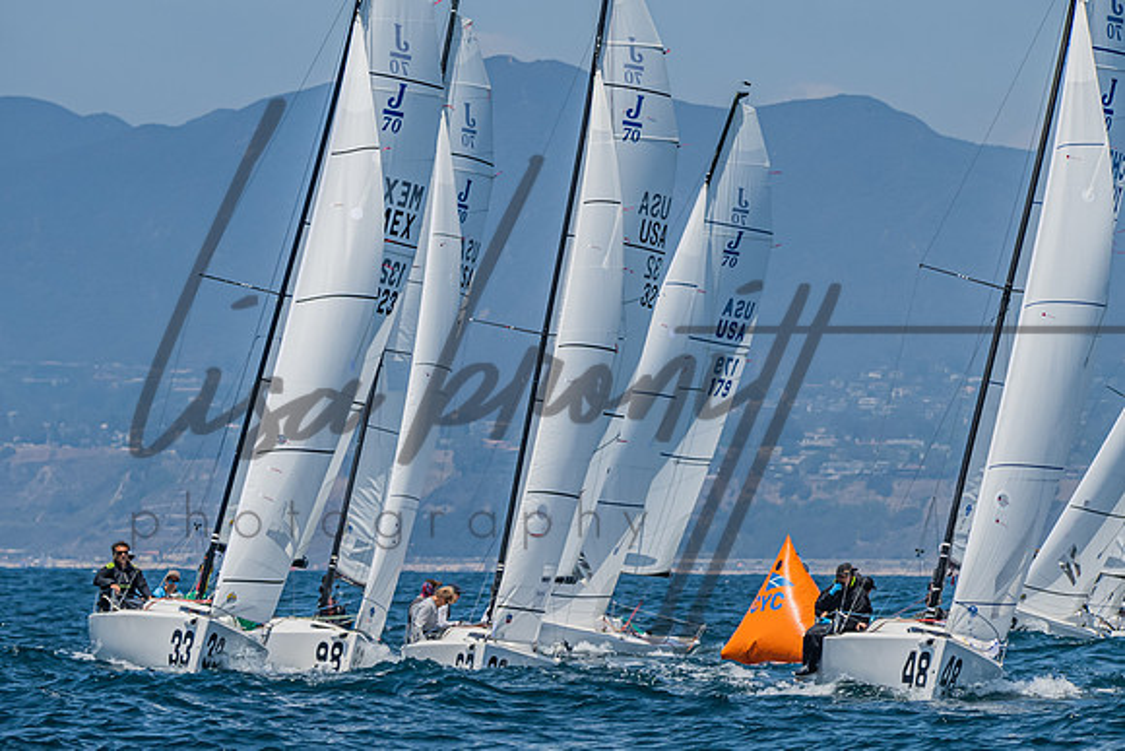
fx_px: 11249
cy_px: 364
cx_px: 1042
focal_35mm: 360
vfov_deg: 3.8
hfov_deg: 5.7
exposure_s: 1/2500
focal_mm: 175
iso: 400
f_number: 6.3
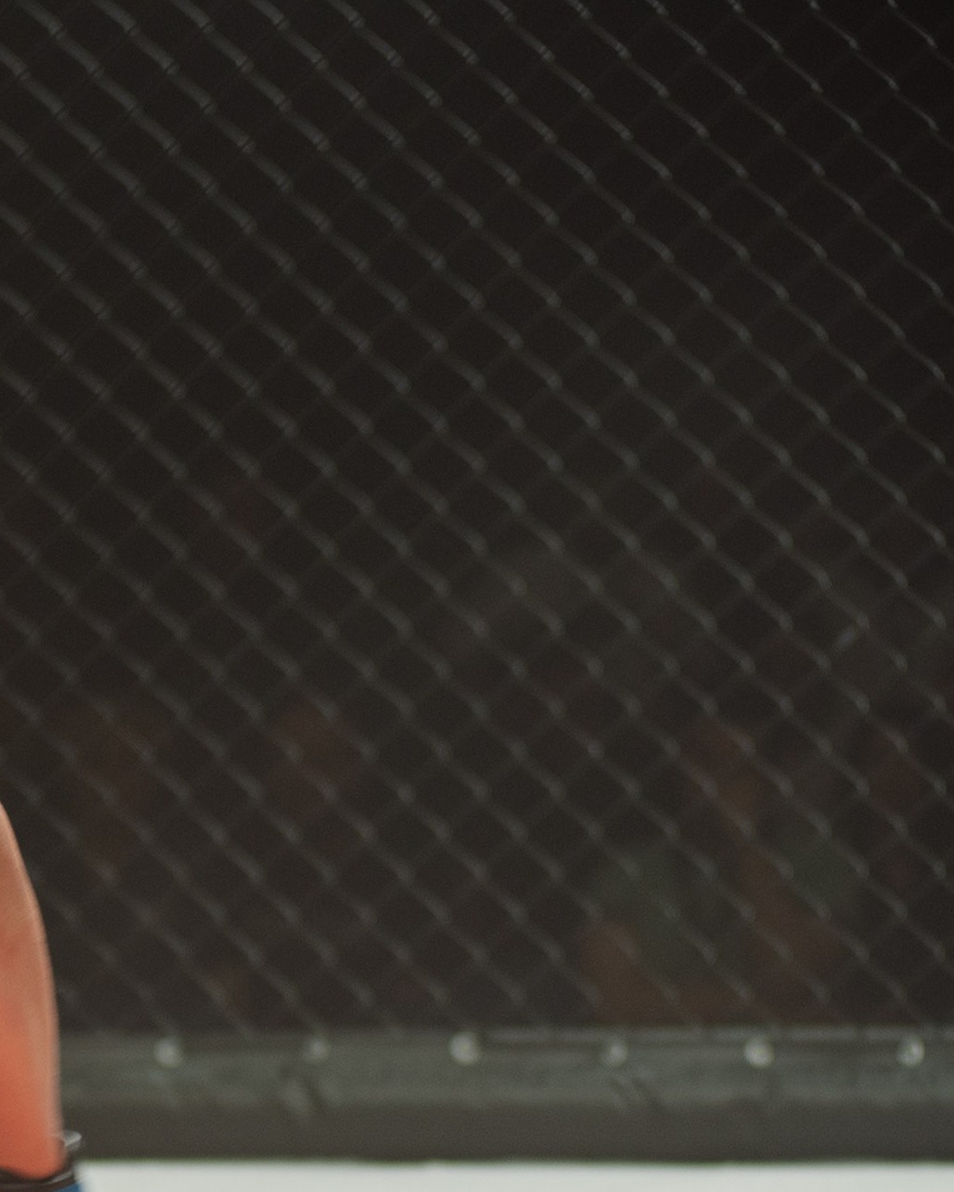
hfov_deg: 7.5
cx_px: -577
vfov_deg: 9.5
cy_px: 881
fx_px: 7127
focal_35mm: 202
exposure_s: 1/320
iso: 250
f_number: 4
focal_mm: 80
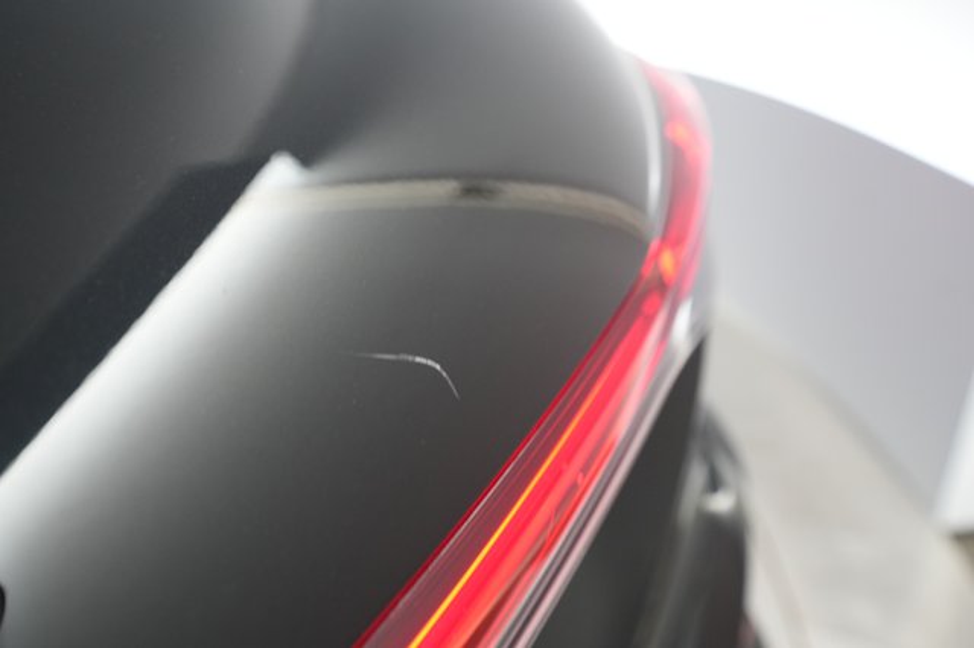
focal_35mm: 28
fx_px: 757
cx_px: 487
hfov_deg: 65.5
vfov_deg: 46.4
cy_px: 324
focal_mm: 28
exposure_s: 1/100
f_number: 4.5
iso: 2500
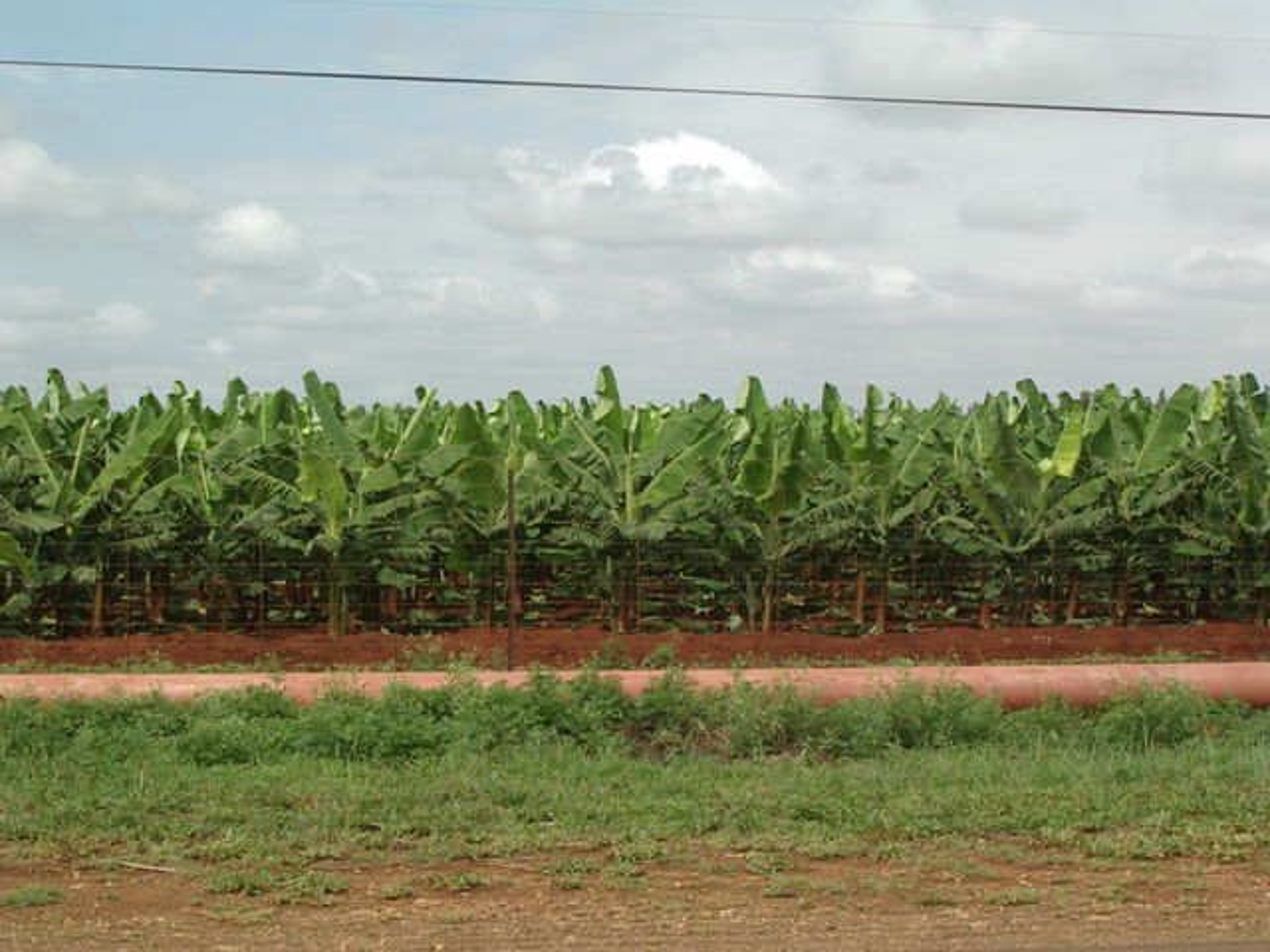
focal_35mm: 76
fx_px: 2788
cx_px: 635
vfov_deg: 19.4
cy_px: 476
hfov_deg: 25.7
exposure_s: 1/320
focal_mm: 11.5
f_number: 6.9
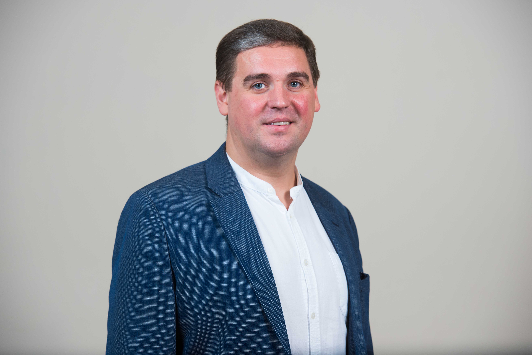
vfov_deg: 9.8
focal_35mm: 140
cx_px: 266
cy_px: 178
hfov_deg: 14.6
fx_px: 2070
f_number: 6.3
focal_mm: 140
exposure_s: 1/125
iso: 400
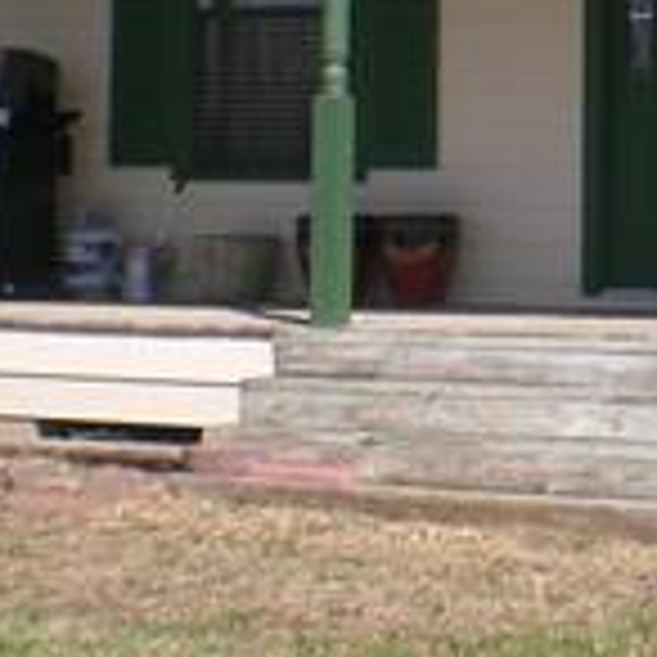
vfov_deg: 11.7
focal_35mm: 147
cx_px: 914
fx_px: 3157
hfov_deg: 11.5
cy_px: -112
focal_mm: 6.3
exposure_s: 1/500
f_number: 4.4
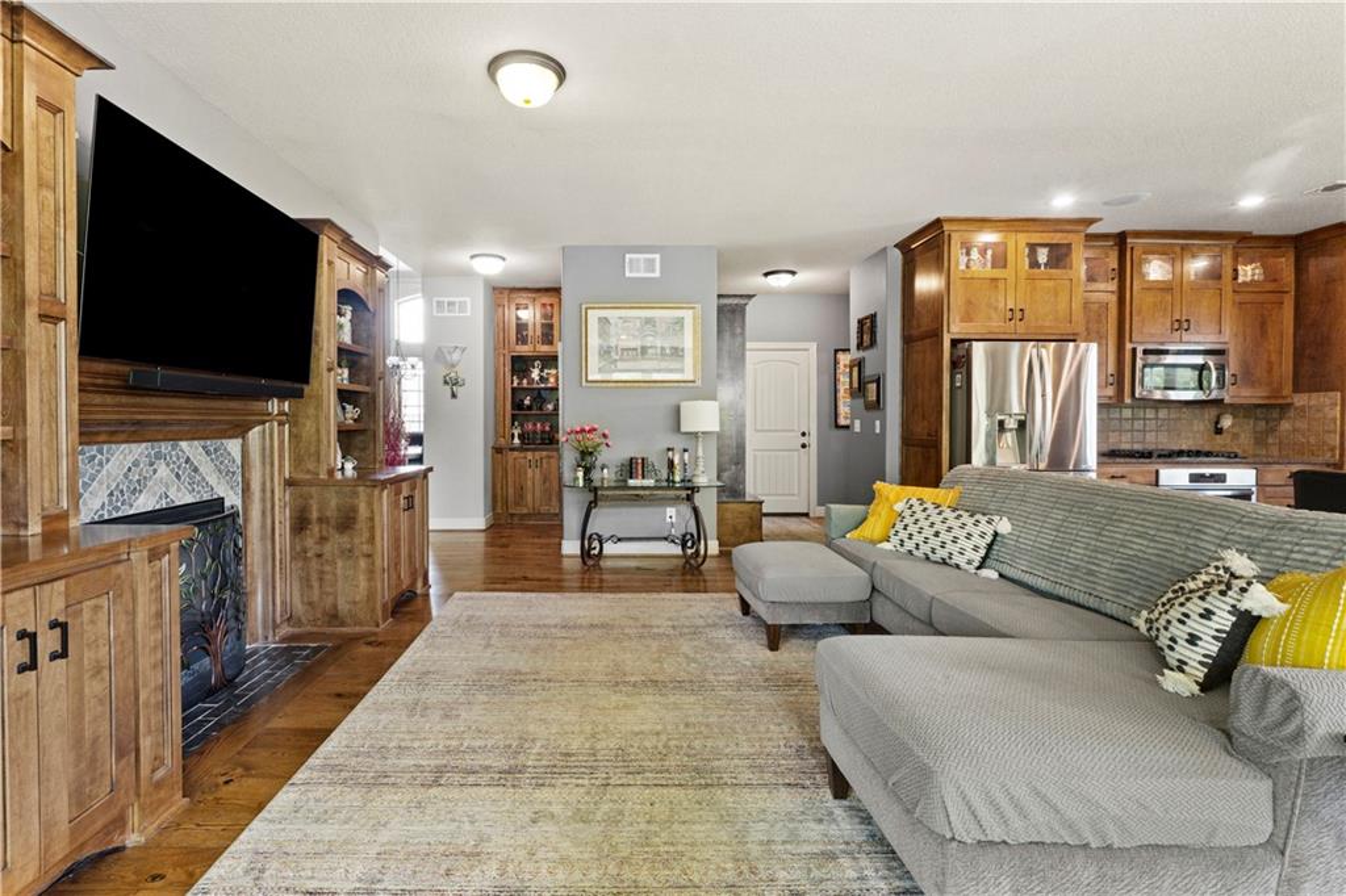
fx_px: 561
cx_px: 673
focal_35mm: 15
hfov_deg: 100.4
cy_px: 448
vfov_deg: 77.3
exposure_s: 1
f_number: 8
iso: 400
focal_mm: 10
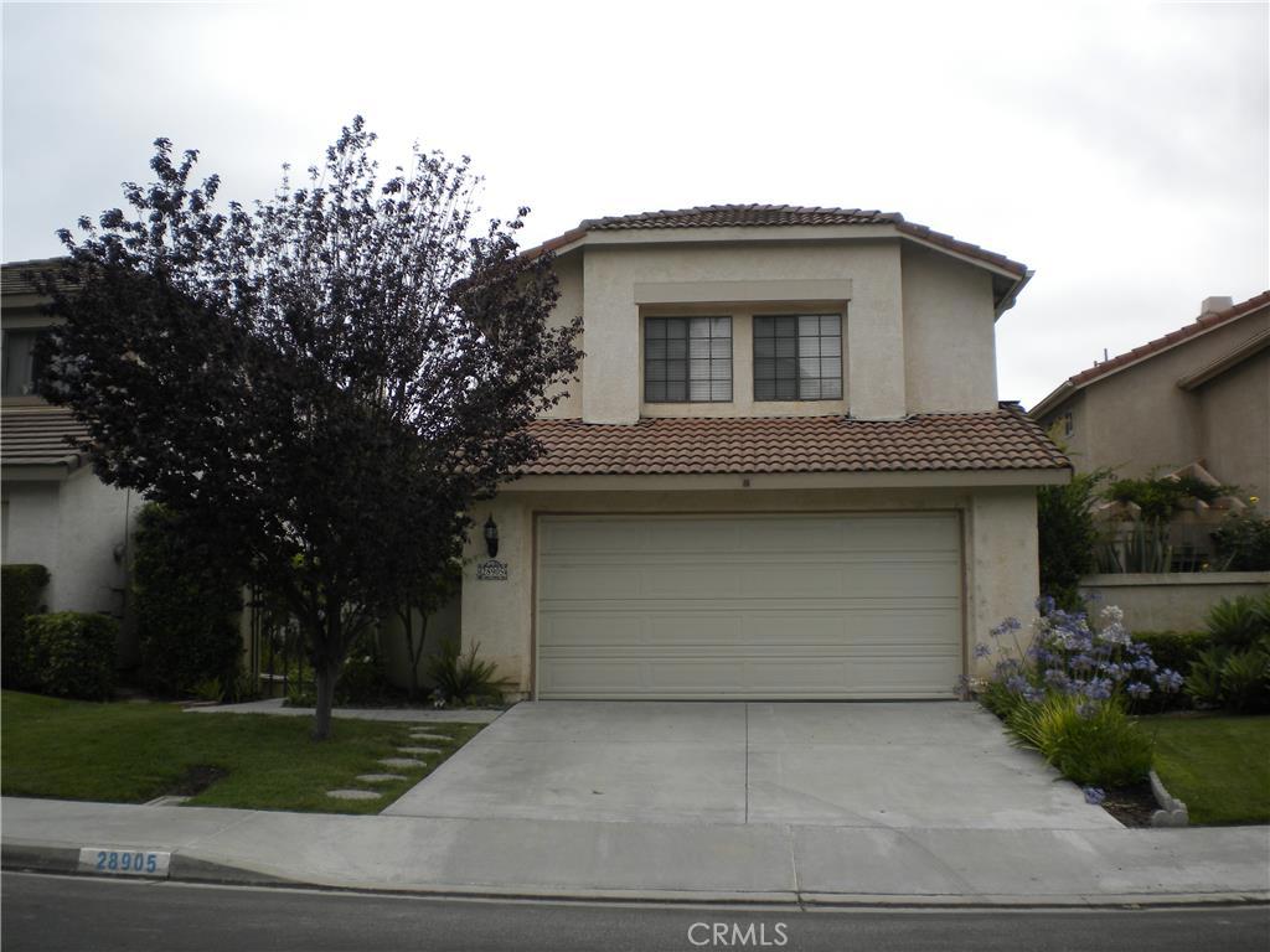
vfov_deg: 40.7
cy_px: 476
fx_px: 1284
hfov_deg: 52.6
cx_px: 635
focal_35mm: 35
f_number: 4.6
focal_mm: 6.3
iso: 80
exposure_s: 1/289
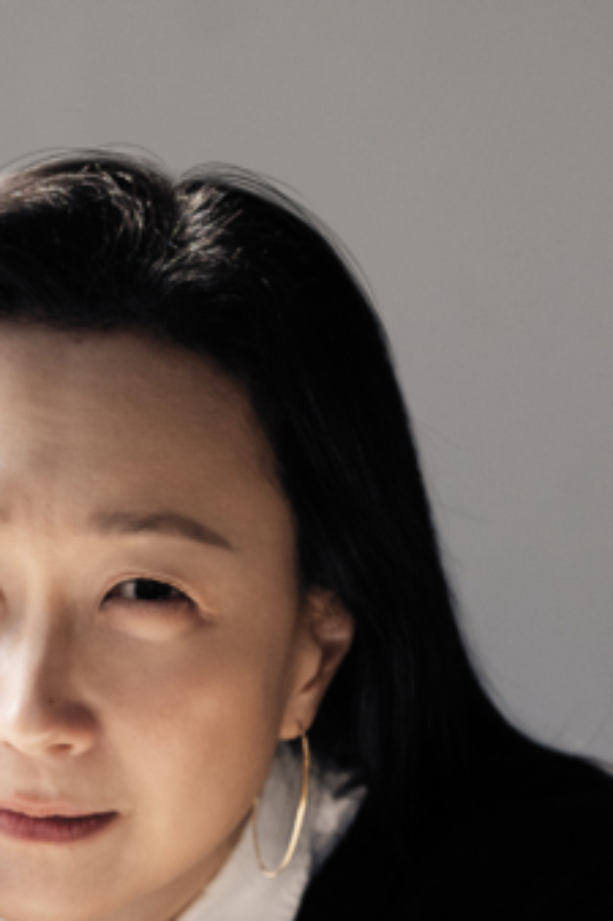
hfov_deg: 6.8
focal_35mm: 201
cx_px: 139
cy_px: 872
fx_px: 5139
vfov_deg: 10.2
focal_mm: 65
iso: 800
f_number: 4
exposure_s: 1/400
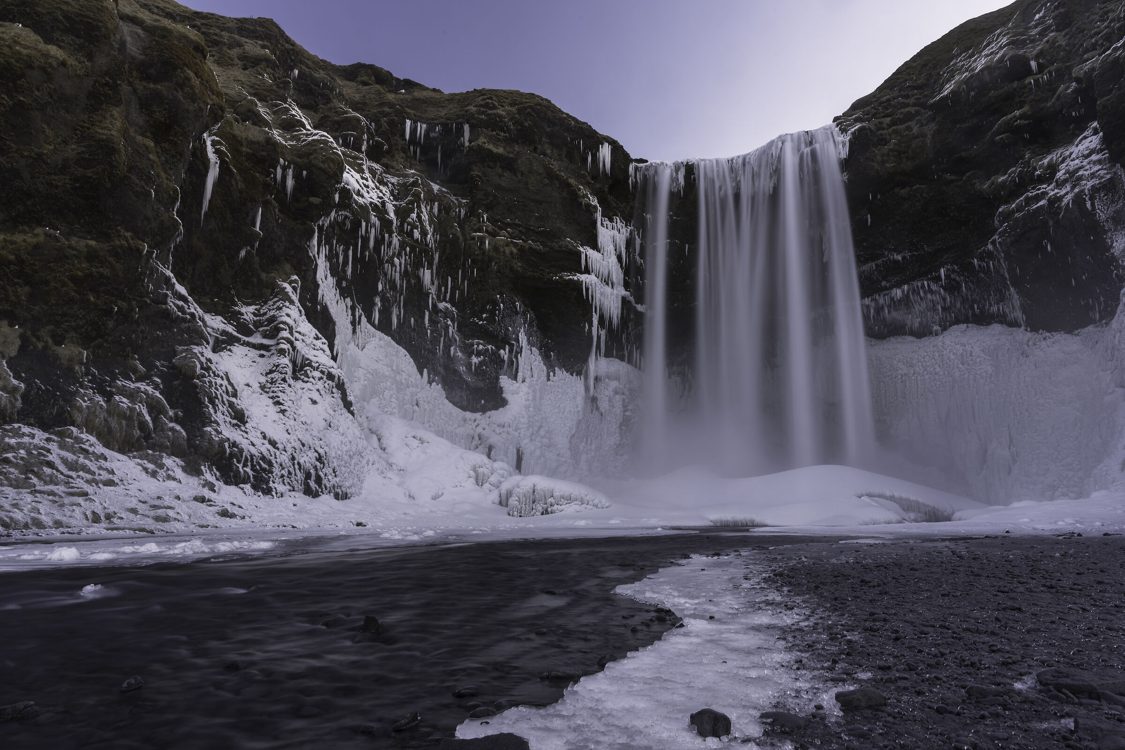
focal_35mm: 22
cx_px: 562
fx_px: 687
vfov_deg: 57.2
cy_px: 375
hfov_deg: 78.6
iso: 100
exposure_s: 3.2
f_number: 16
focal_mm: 22
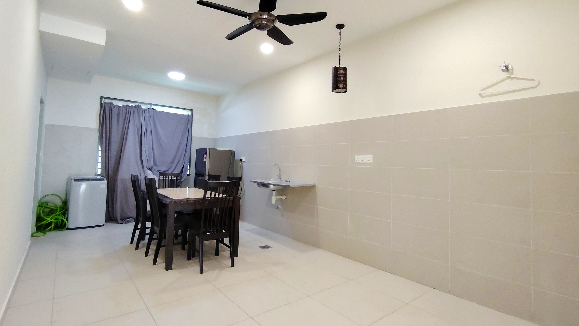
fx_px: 276
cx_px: 287
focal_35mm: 18
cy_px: 150
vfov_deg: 60.9
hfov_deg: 92.7
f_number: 2.2
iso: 402
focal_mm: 1.42
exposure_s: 1/33.3
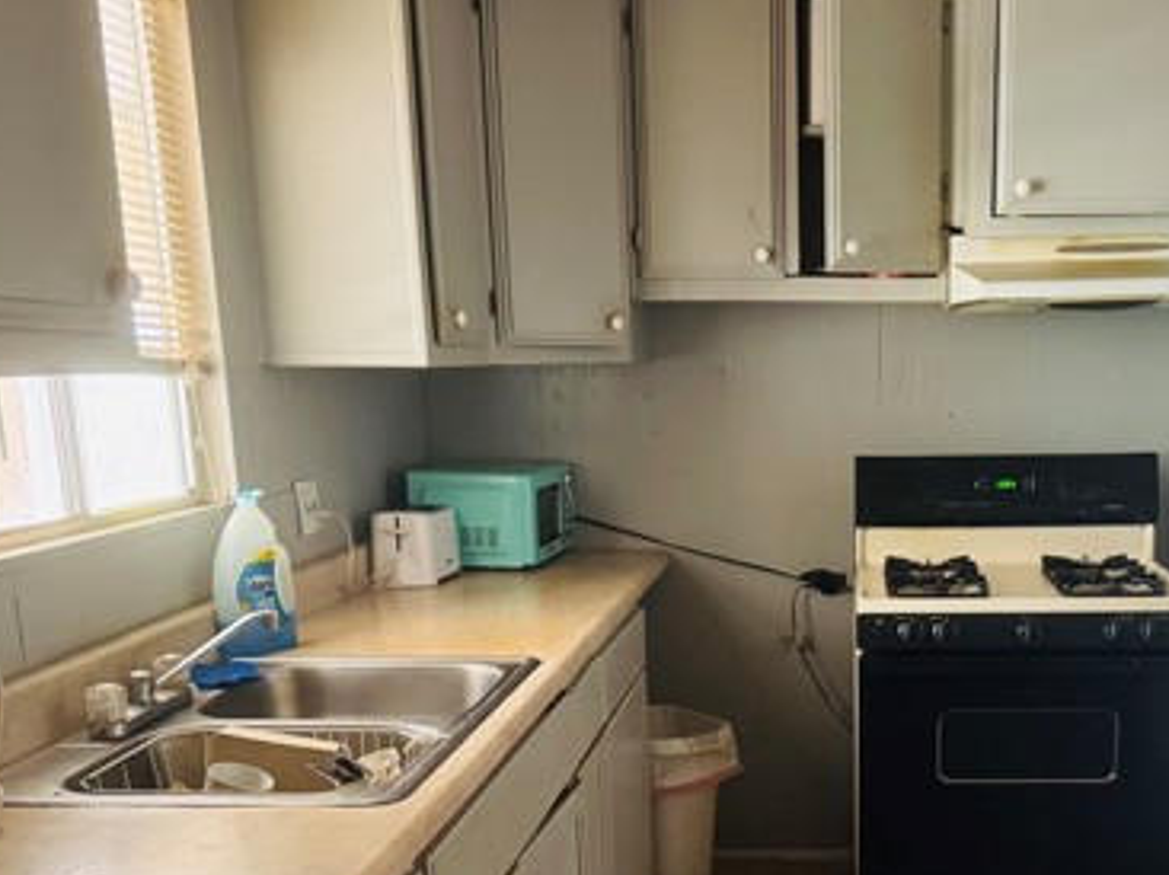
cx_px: 821
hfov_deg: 43.9
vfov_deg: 33.2
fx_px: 1417
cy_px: 712
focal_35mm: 42
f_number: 1.78
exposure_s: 1/55
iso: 800
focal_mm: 6.76
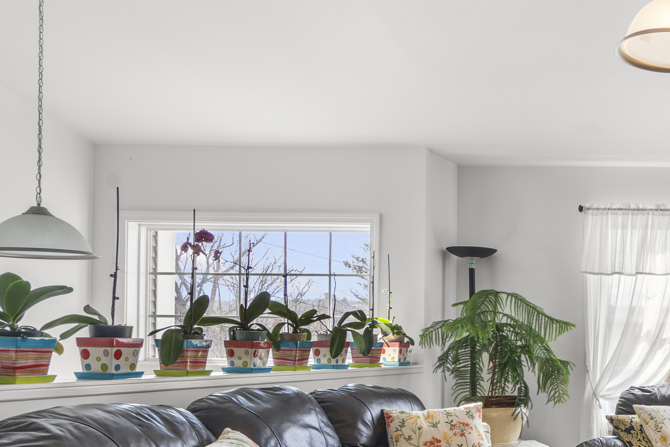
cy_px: 340
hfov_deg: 36.7
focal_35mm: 41
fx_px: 763
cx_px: 799
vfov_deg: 32.0
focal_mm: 16
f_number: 9
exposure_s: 1/3
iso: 250
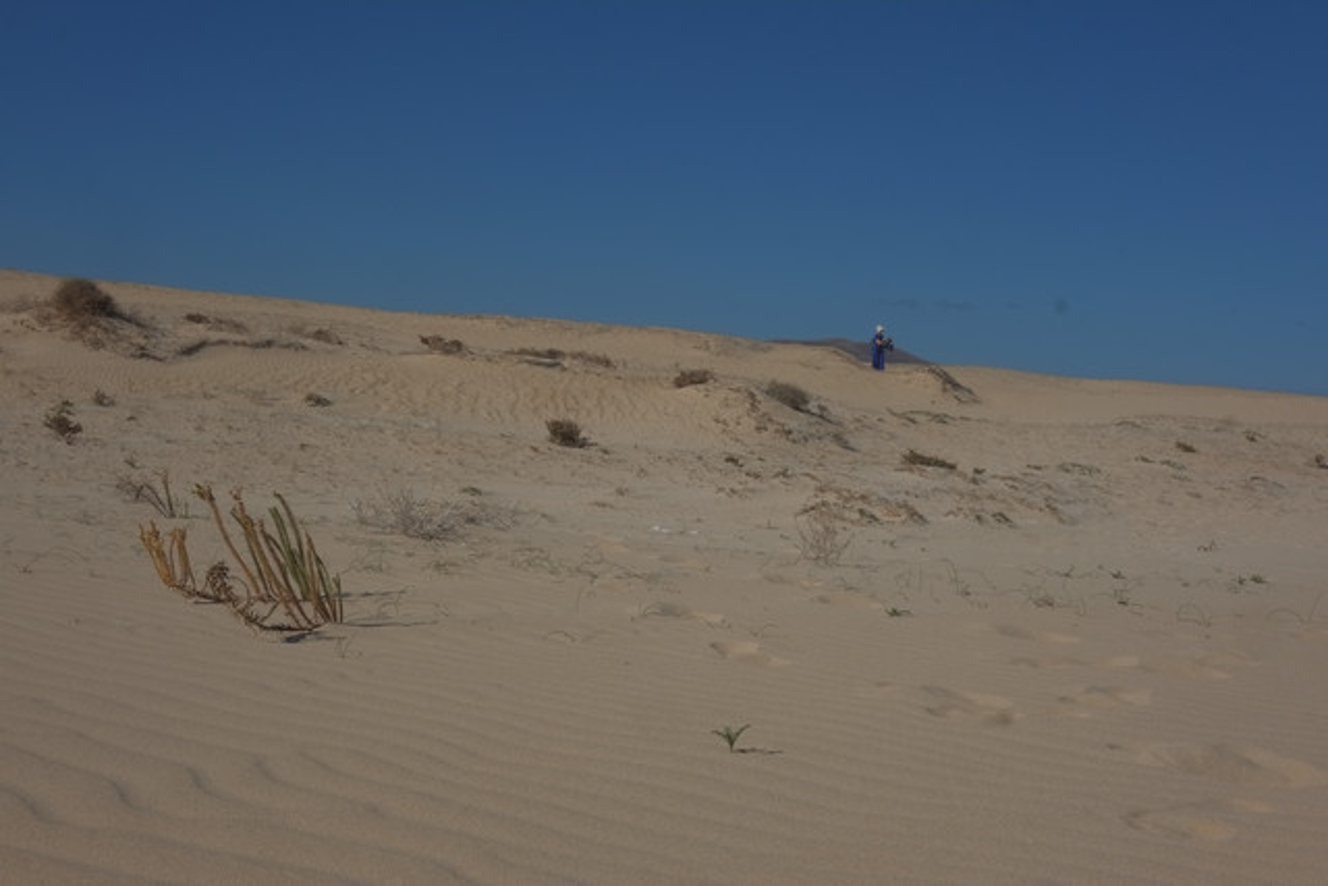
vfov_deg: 32.6
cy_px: 443
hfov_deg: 47.4
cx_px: 664
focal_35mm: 41
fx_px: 1513
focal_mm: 27
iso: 200
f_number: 16
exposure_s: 1/450
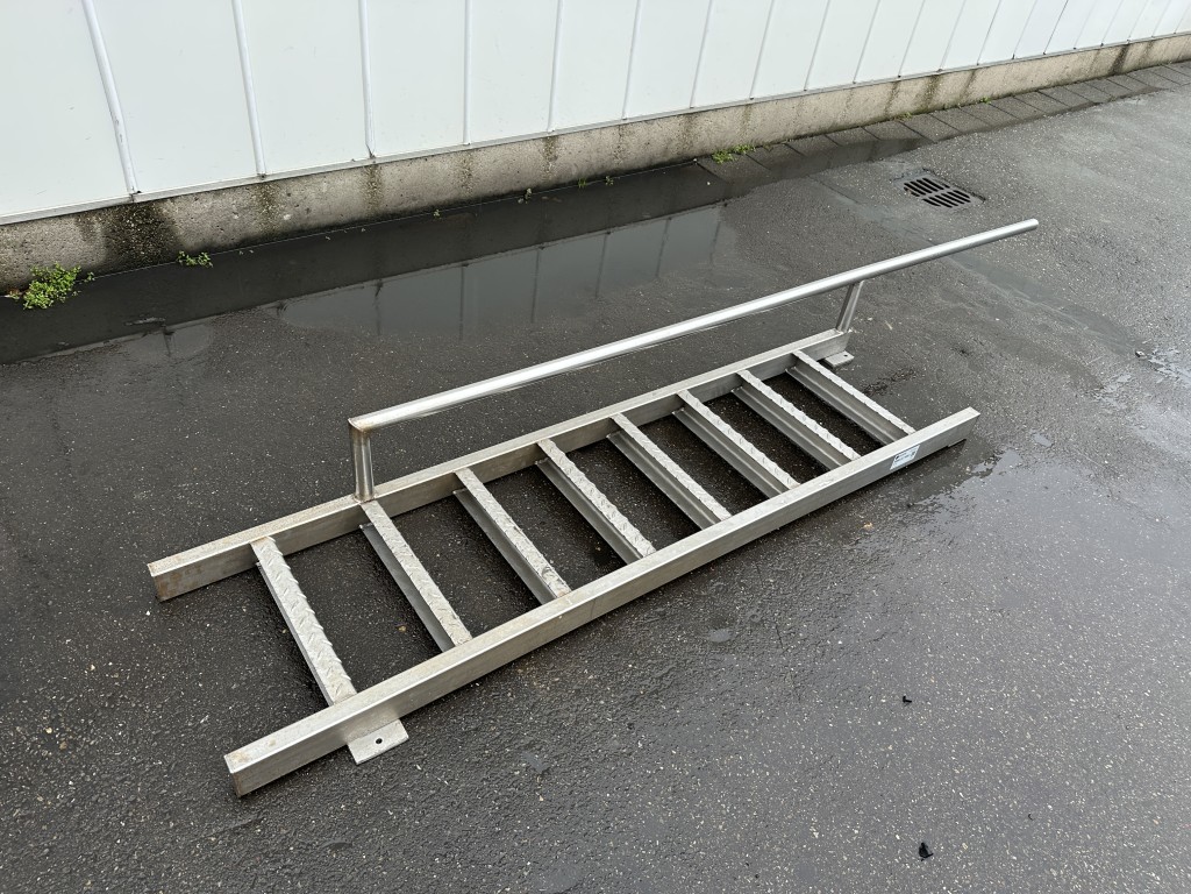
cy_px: 447
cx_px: 596
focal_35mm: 24
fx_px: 826
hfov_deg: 71.6
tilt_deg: -41.2
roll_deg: -10.1
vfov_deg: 56.8
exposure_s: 1/121
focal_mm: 6.86
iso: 80
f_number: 1.78
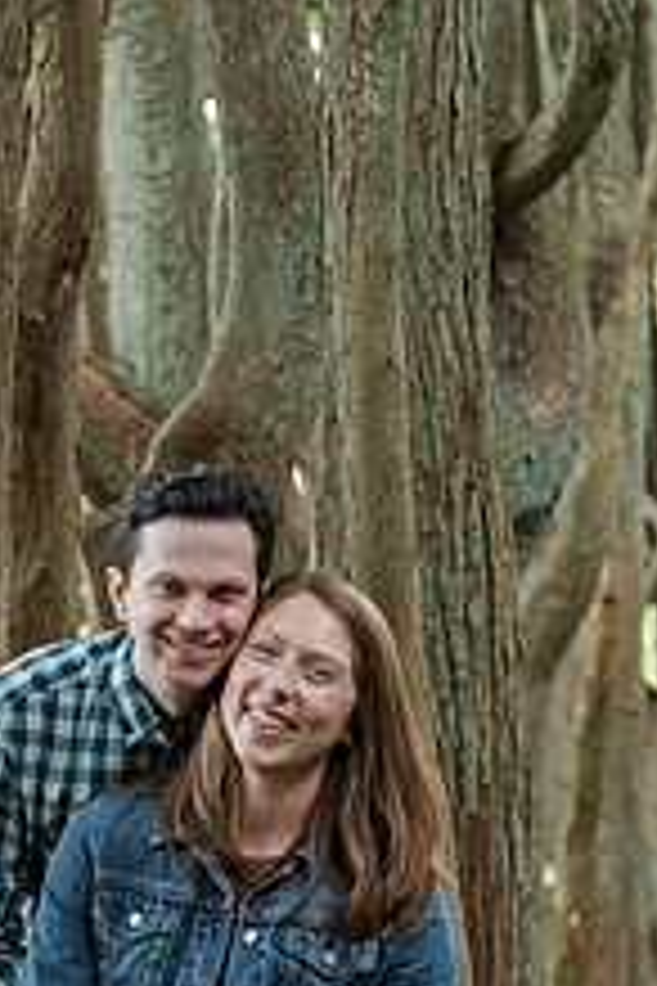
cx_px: 378
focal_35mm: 144
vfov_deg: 14.1
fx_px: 3942
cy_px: 896
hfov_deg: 9.5
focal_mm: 70
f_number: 3.5
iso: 1250
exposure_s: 1/80
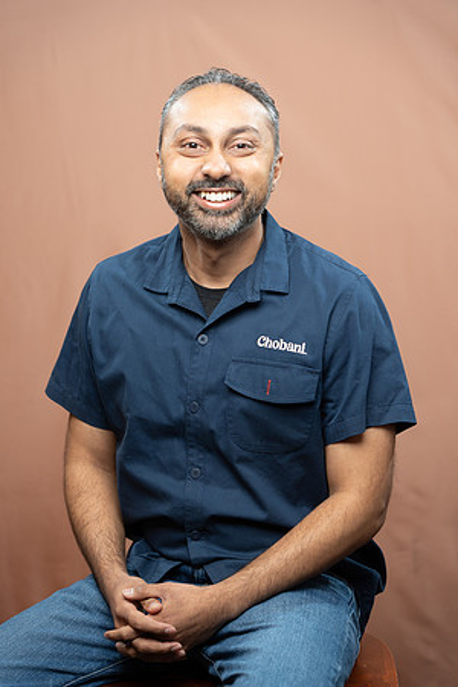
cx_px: 229
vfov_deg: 25.4
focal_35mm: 80
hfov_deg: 17.1
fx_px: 1527
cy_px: 344
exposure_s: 1/160
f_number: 4
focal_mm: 80
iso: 320
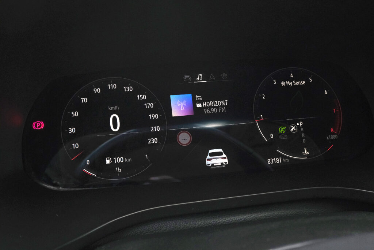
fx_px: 343
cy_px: 125
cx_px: 187
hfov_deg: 57.2
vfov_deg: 40.0
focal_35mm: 33
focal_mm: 22.1
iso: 2000
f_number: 9
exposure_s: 1/160
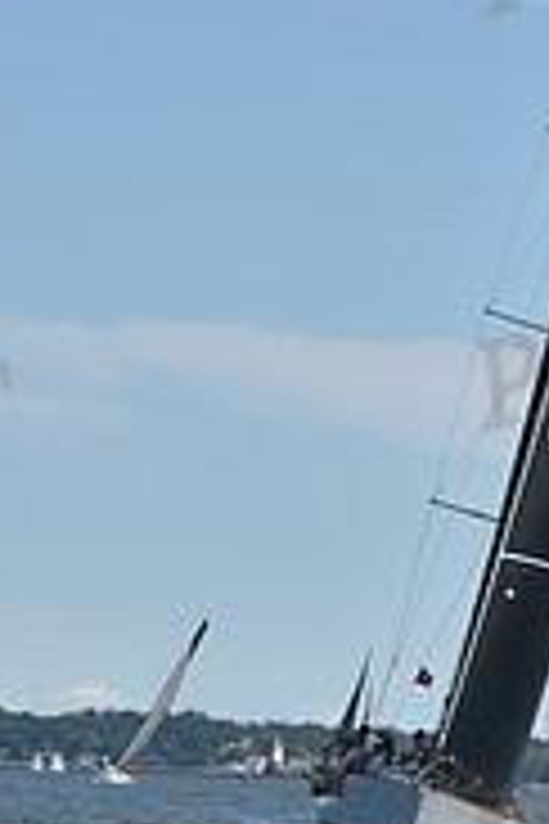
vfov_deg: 6.4
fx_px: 7411
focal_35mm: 324
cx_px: 245
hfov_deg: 4.2
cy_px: 612
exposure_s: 1/1000
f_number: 11
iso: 320
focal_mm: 102
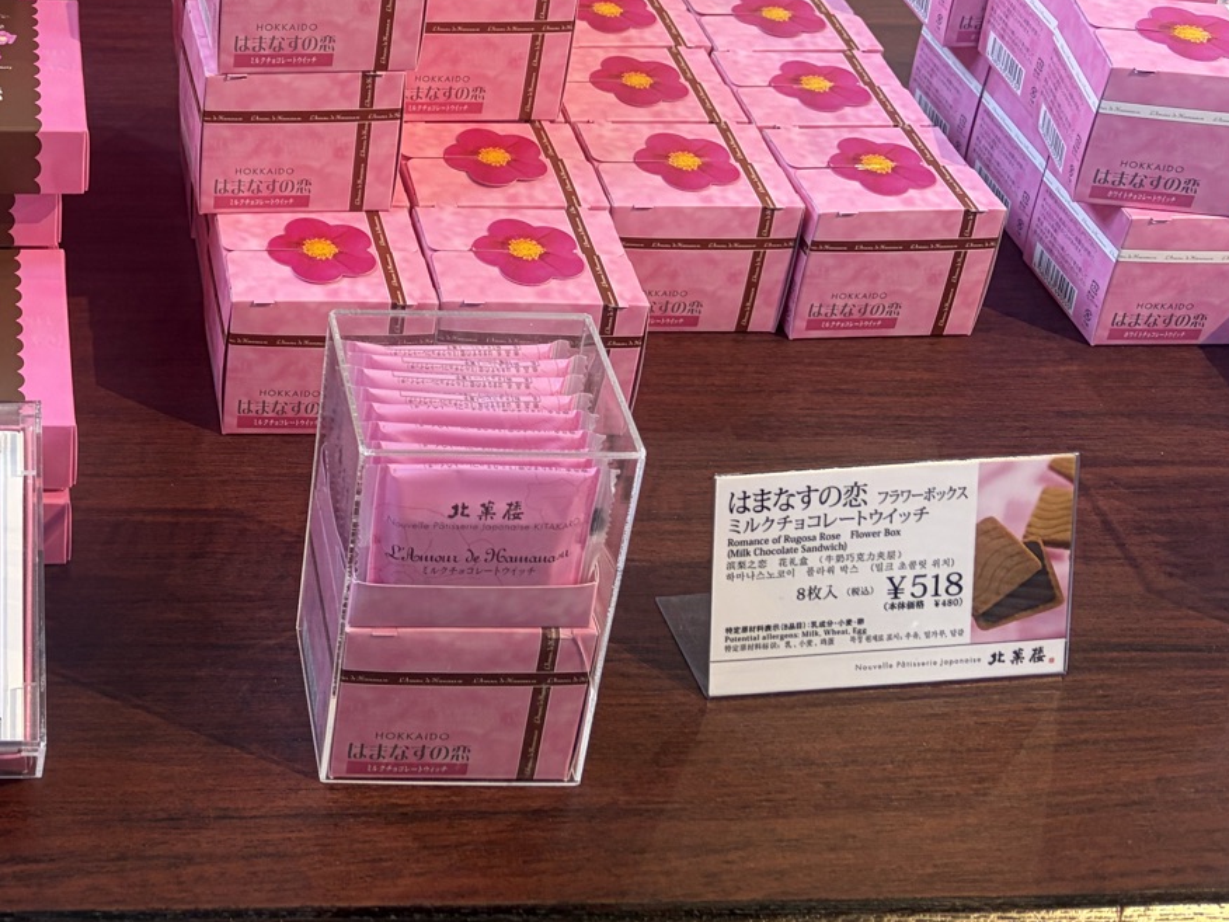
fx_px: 2024
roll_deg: -1.4
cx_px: 34
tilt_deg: -28.0
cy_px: -38
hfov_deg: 31.5
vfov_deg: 24.3
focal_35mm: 57
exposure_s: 1/100
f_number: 1.6
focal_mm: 5.96
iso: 100
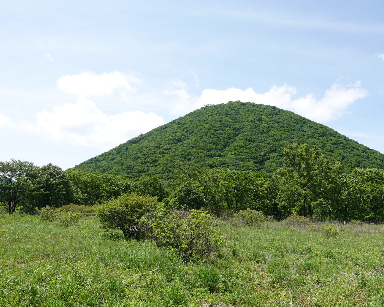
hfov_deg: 61.8
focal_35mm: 28
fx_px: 318
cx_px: 224
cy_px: 157
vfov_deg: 51.5
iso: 125
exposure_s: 1/320
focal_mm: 8.8
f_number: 5.6
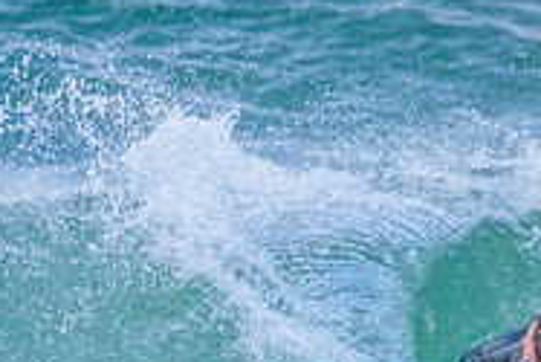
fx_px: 37252
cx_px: 176
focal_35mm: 2477
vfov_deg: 0.6
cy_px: 453
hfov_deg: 0.8
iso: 4000
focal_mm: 800
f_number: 11
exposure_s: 1/1250
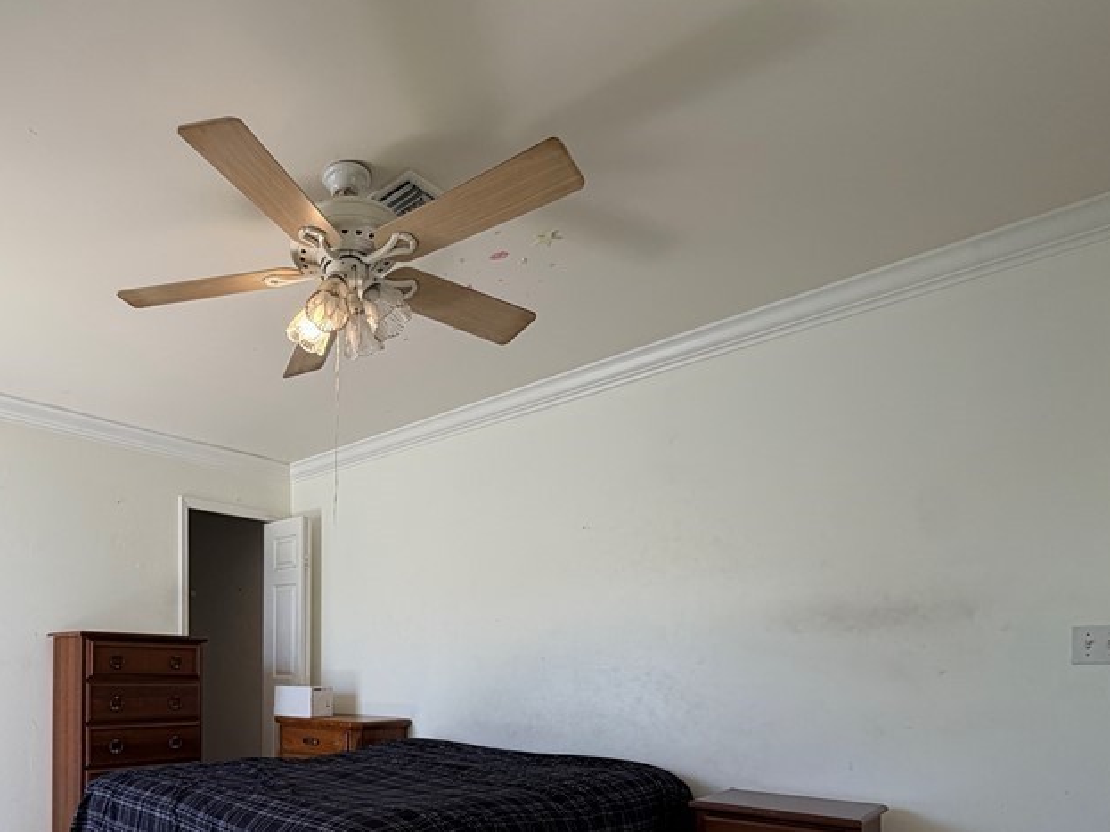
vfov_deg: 54.6
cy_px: 672
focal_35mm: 23
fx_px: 737
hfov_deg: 70.1
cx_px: 310
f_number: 2.2
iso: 64
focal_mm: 2.22
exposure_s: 1/120
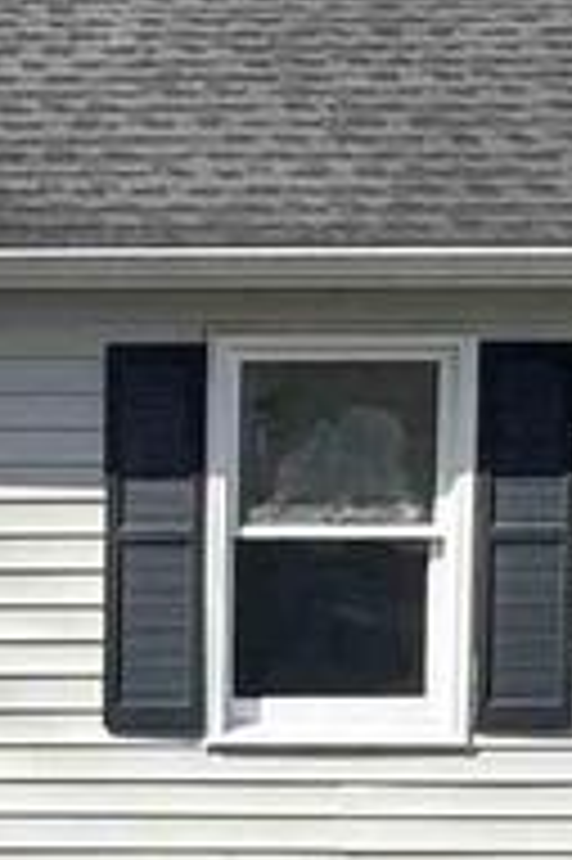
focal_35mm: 110
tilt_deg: -4.9
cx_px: -549
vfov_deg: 18.6
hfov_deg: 11.3
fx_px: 2626
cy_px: 437
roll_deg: +0.2
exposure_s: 1/1299
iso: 50
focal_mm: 2.22
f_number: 2.2
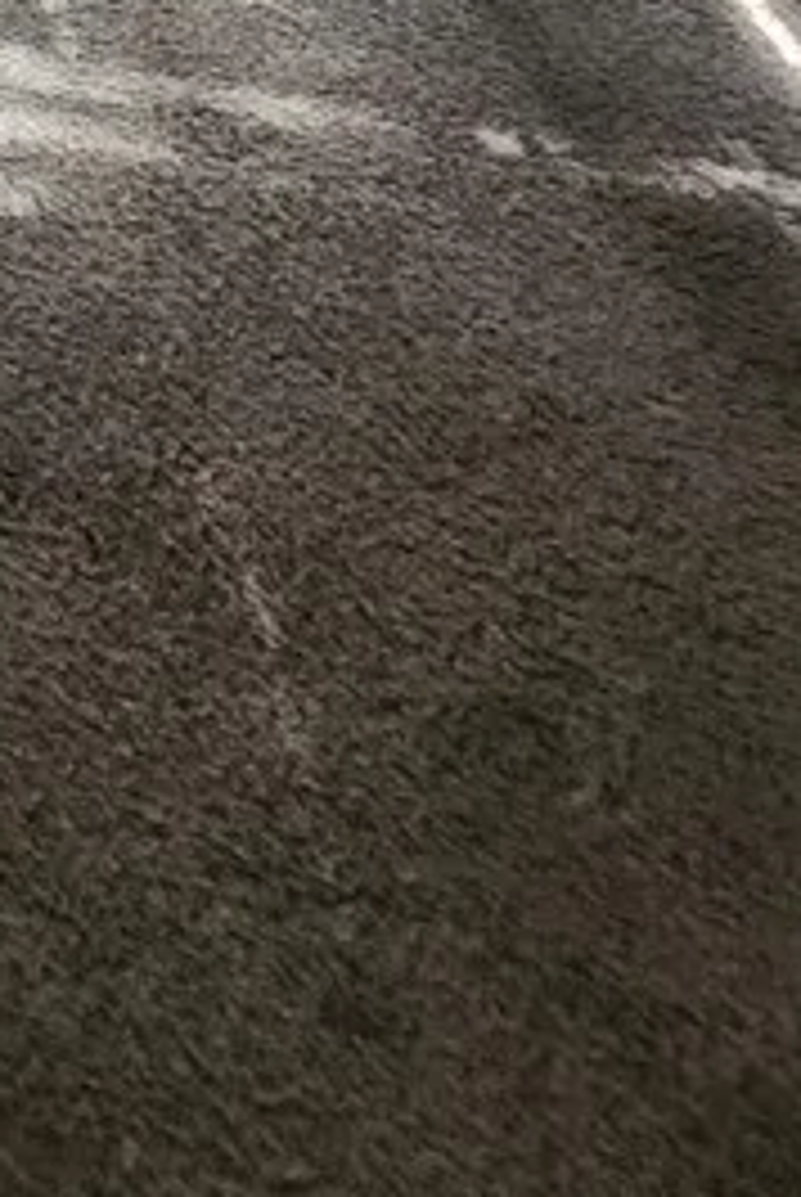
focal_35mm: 52
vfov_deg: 20.7
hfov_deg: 20.2
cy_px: -1089
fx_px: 1731
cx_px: -562
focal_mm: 2.2
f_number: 2.2
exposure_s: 1/30
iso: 400
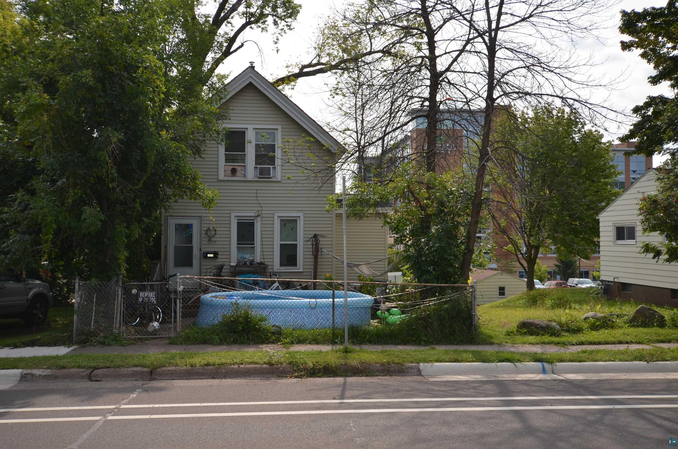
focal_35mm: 36
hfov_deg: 53.2
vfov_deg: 36.7
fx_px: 677
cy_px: 224
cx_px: 339
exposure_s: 1/250
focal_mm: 24
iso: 100
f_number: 7.1
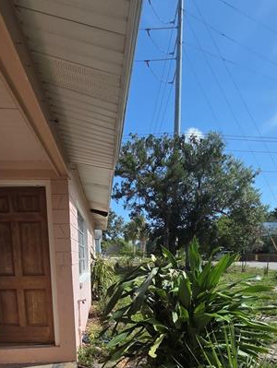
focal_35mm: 25
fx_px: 266
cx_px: 123
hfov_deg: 54.8
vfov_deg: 61.6
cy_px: 311
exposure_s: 1/2054
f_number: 2.2
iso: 50
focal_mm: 2.2
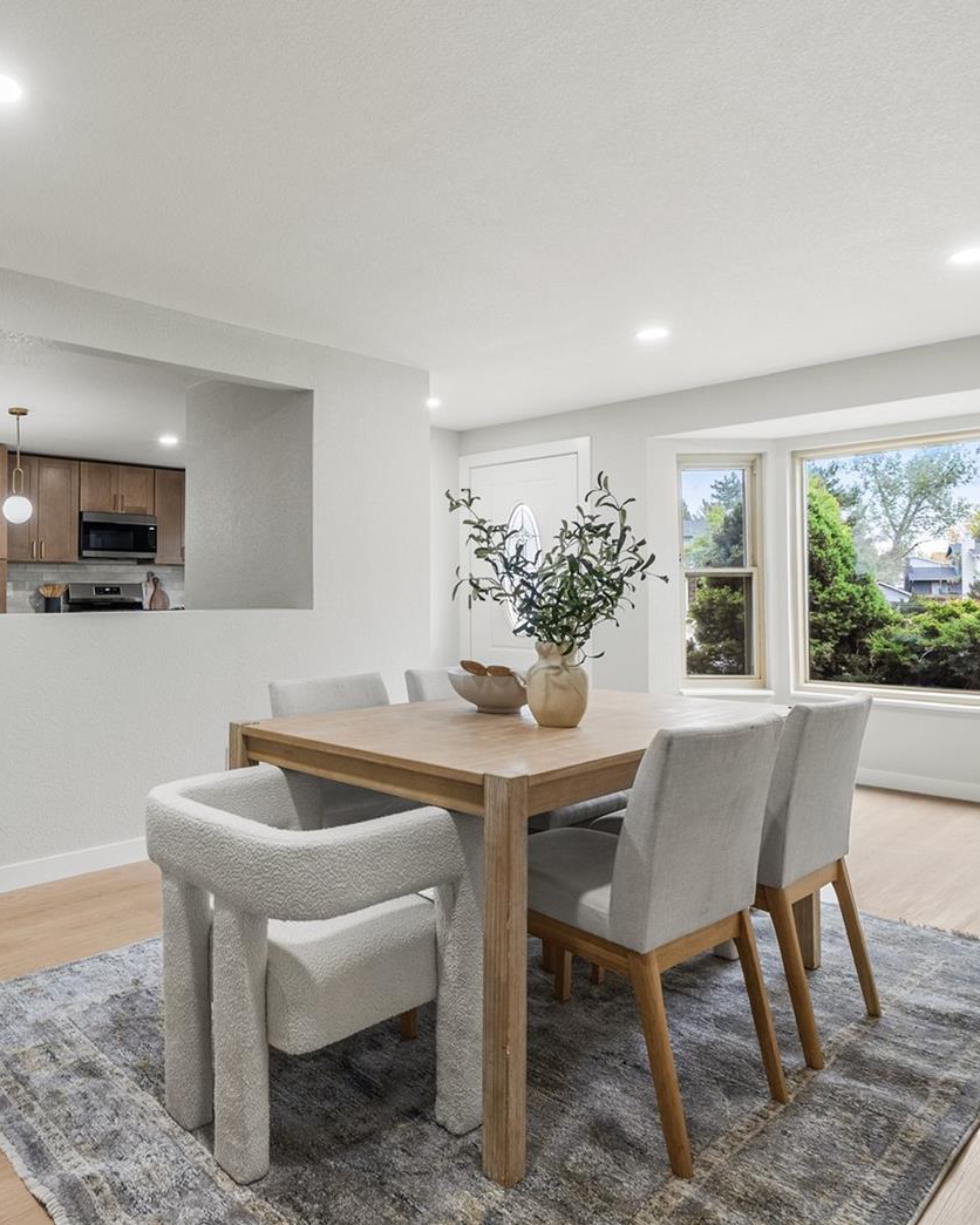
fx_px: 834
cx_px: 298
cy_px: 607
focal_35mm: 23
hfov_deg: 58.9
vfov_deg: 72.6
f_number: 8
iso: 200
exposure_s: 1/80
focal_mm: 16
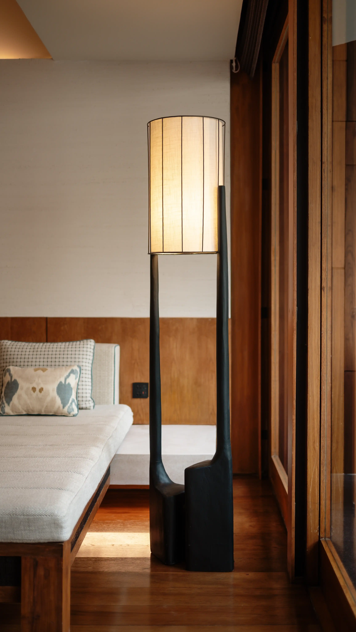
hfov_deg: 28.3
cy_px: 315
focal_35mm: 42
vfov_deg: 48.4
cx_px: 174
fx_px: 705
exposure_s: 1/100
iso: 100
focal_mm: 40
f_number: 2
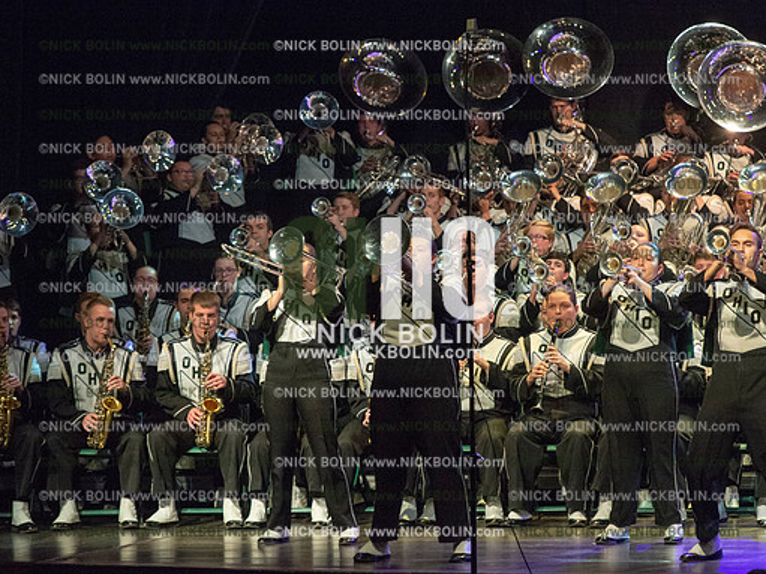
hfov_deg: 8.3
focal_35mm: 240
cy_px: 288
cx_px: 388
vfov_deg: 6.2
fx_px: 5310
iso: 8000
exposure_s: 1/400
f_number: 5.6
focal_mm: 220
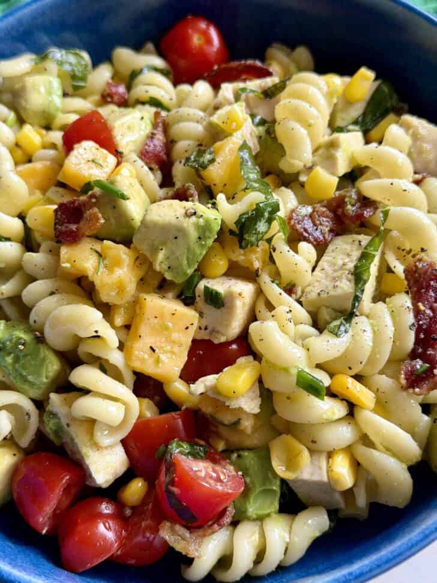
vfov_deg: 39.7
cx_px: 218
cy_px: 292
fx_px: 808
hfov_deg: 30.3
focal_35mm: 48
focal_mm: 6.8
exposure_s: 1/121
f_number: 1.8
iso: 50
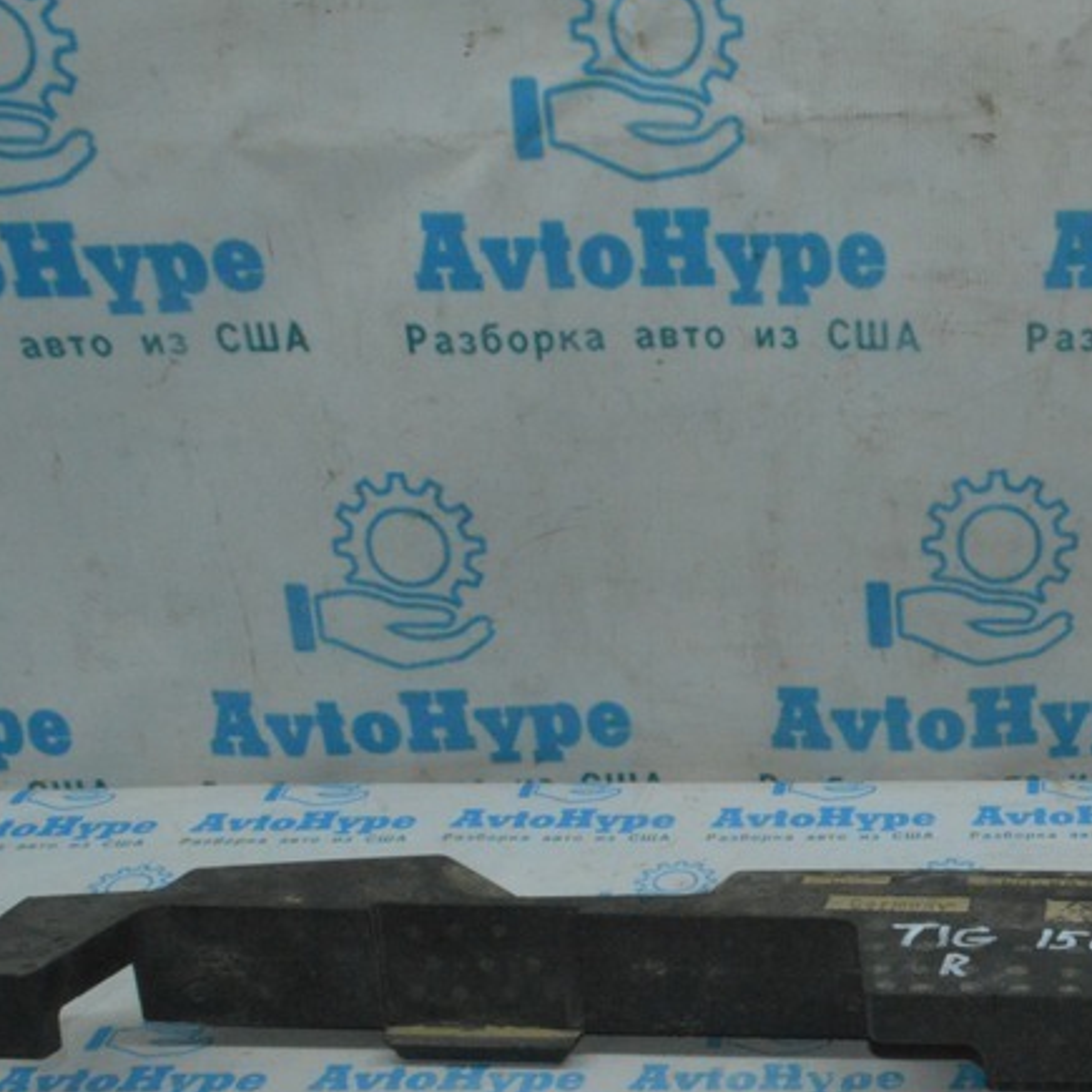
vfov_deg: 31.1
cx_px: 1042
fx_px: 1927
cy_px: 825
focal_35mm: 54
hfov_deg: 29.9
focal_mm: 18
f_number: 22
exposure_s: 1/50
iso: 3200
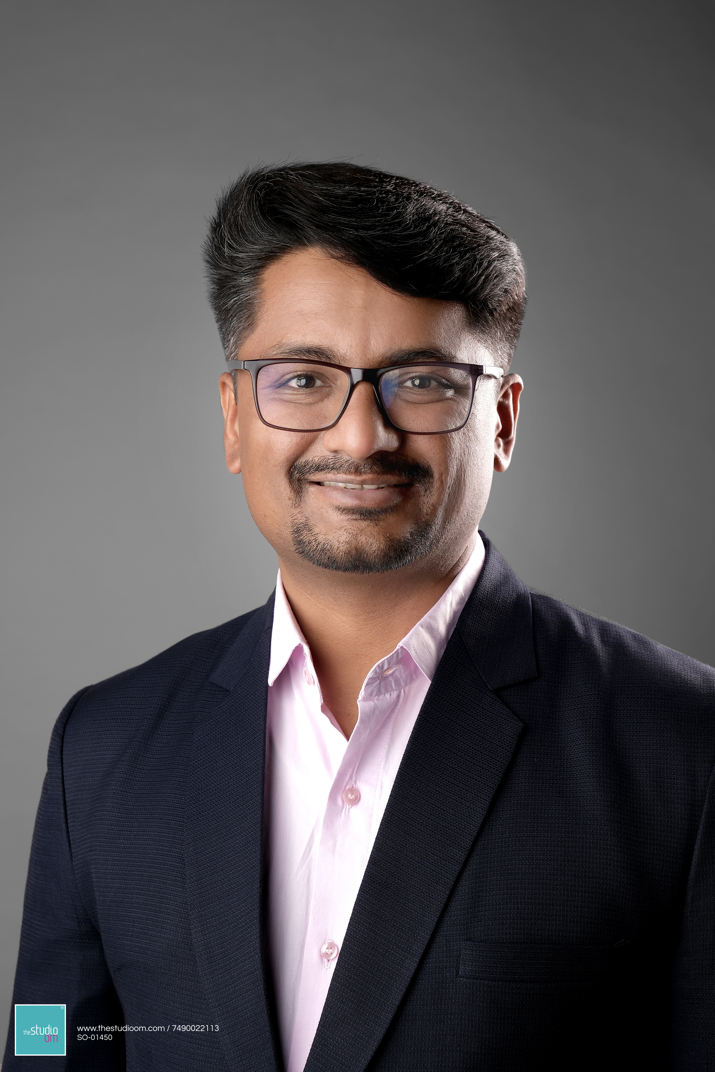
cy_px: 536
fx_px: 1907
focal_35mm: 64
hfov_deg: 21.2
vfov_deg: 31.4
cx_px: 358
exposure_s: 1/100
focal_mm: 42.7
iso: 100
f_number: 7.1
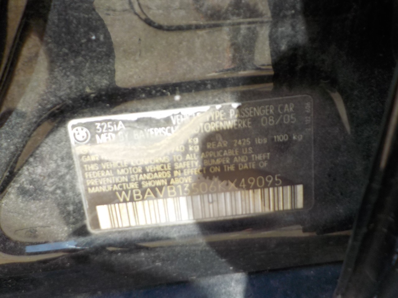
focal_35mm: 30
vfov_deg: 46.8
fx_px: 345
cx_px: 199
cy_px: 149
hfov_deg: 60.0
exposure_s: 1/200
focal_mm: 4.1
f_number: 3.3
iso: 125
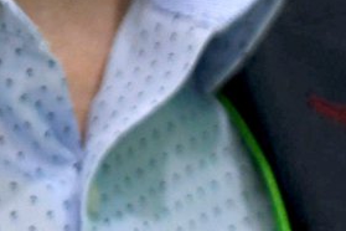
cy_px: -432
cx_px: 177
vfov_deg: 1.2
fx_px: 10812
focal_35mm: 1125
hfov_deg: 1.8
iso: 1000
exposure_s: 1/100
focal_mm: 102
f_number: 2.8
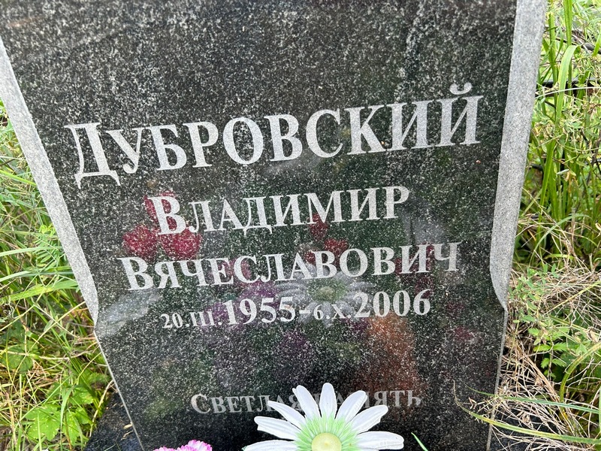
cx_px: 300
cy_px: 226
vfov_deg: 53.1
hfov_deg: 67.3
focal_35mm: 26
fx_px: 451
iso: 64
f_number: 1.5
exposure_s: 1/171
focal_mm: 5.7
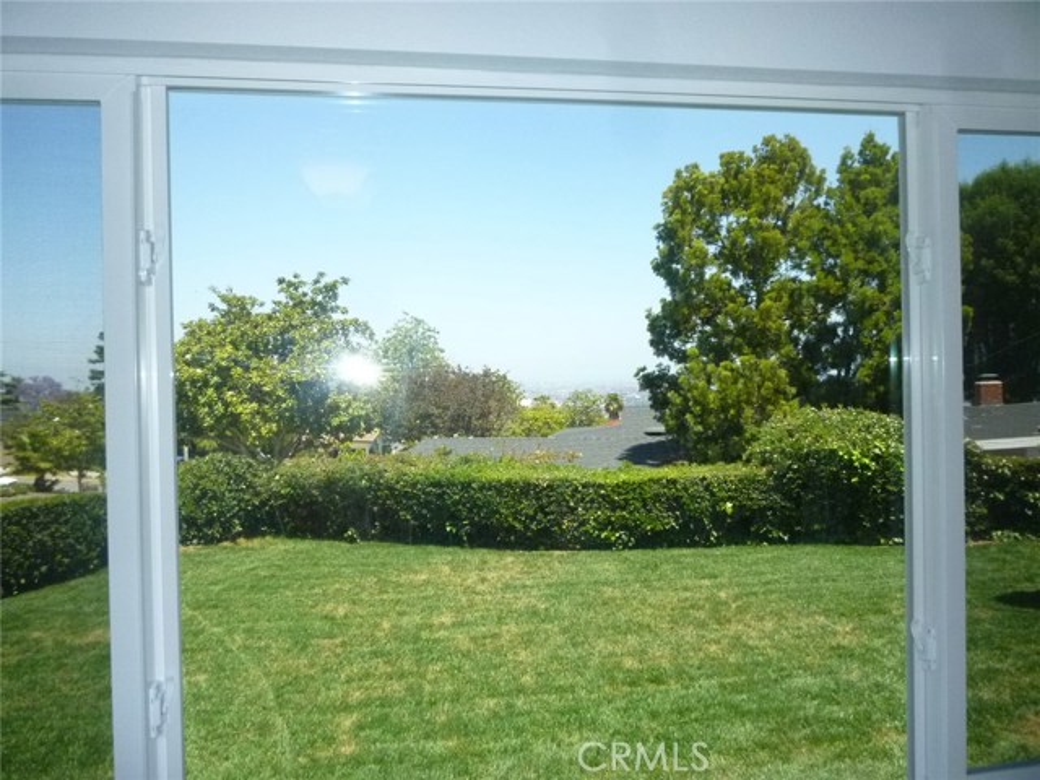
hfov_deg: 61.7
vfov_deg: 48.2
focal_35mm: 29
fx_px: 871
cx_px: 520
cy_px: 390
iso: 400
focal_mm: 5.2
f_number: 5
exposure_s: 1/800
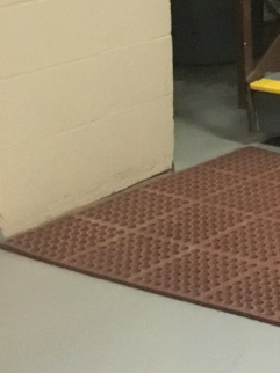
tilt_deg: -8.4
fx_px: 1328
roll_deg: +0.0
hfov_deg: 10.9
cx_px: 562
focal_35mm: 123
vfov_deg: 15.5
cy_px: -50
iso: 320
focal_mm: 4.15
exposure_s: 1/15
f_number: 2.2
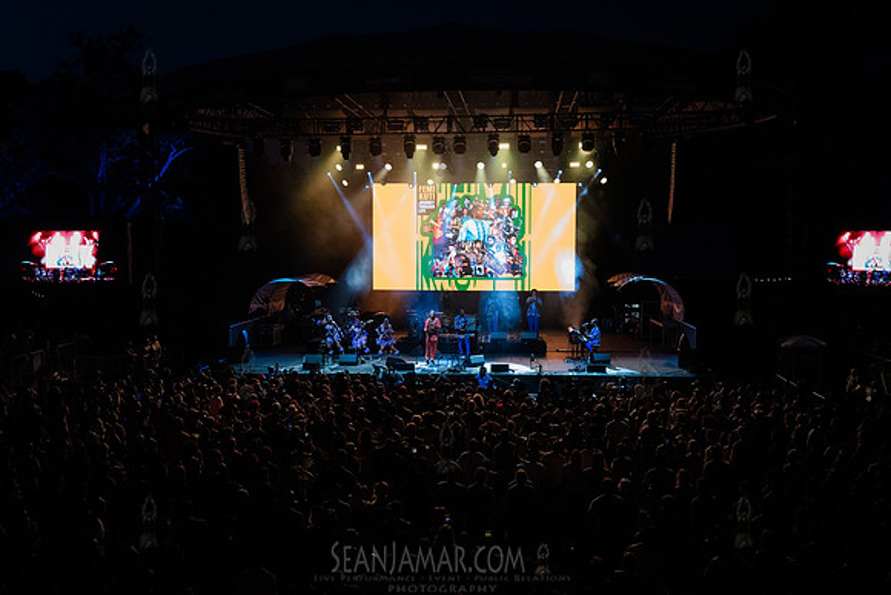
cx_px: 446
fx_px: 831
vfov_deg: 39.4
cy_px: 298
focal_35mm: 34
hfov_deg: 56.4
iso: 4000
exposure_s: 1/500
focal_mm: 32
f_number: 4
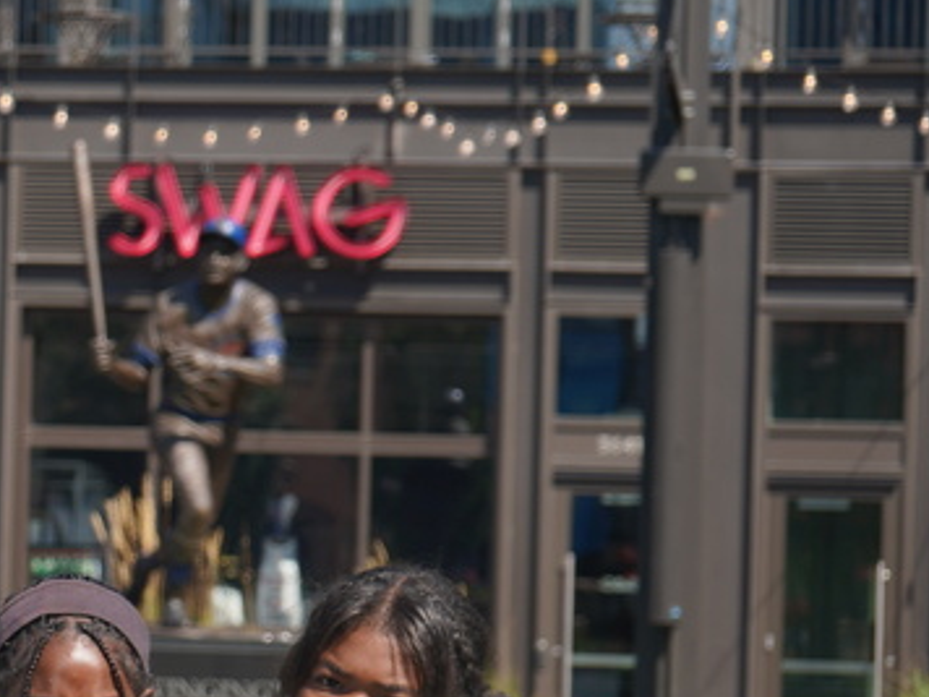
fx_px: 4831
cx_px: -386
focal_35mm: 180
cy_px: 516
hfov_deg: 10.7
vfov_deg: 8.2
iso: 100
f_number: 5.6
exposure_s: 1/500
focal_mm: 65
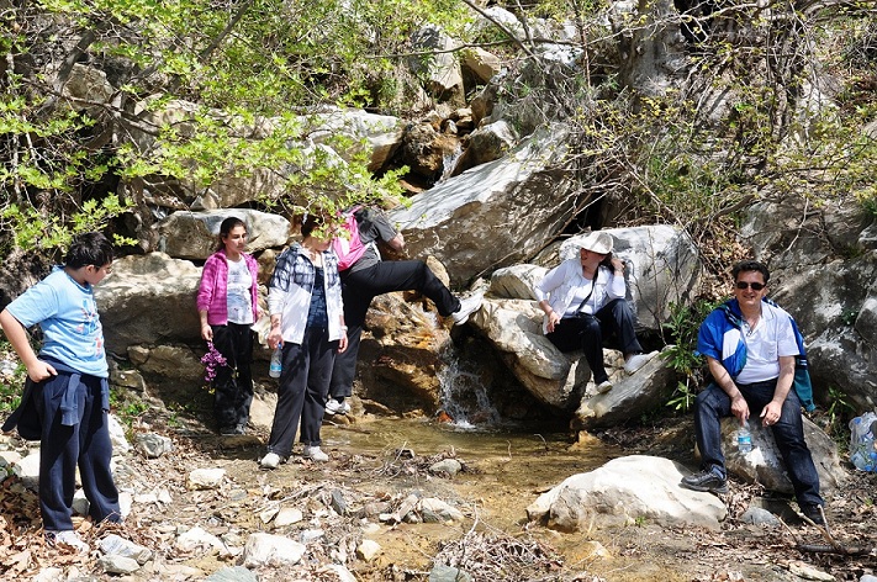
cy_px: 291
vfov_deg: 26.4
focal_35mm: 51
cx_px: 438
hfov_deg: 38.9
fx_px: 1241
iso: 200
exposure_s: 1/250
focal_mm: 34
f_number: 10
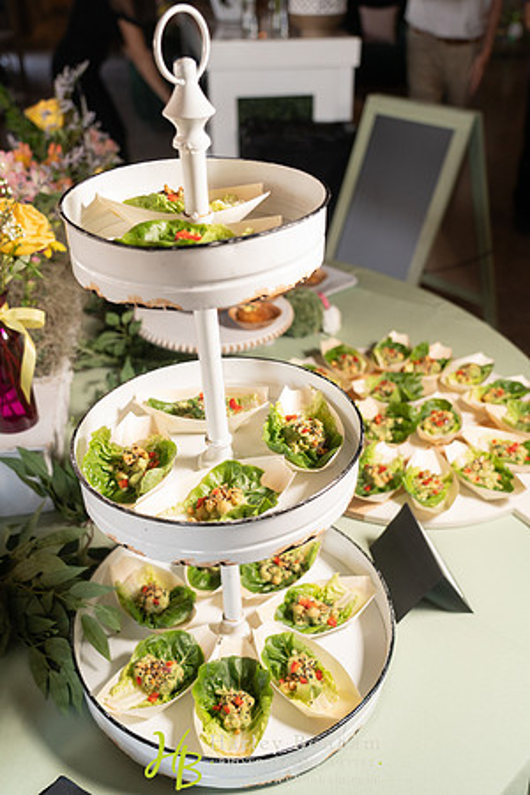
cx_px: 265
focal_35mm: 32
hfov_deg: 41.1
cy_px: 398
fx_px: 707
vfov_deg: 58.7
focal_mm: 32
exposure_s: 1/200
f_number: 4
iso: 1250
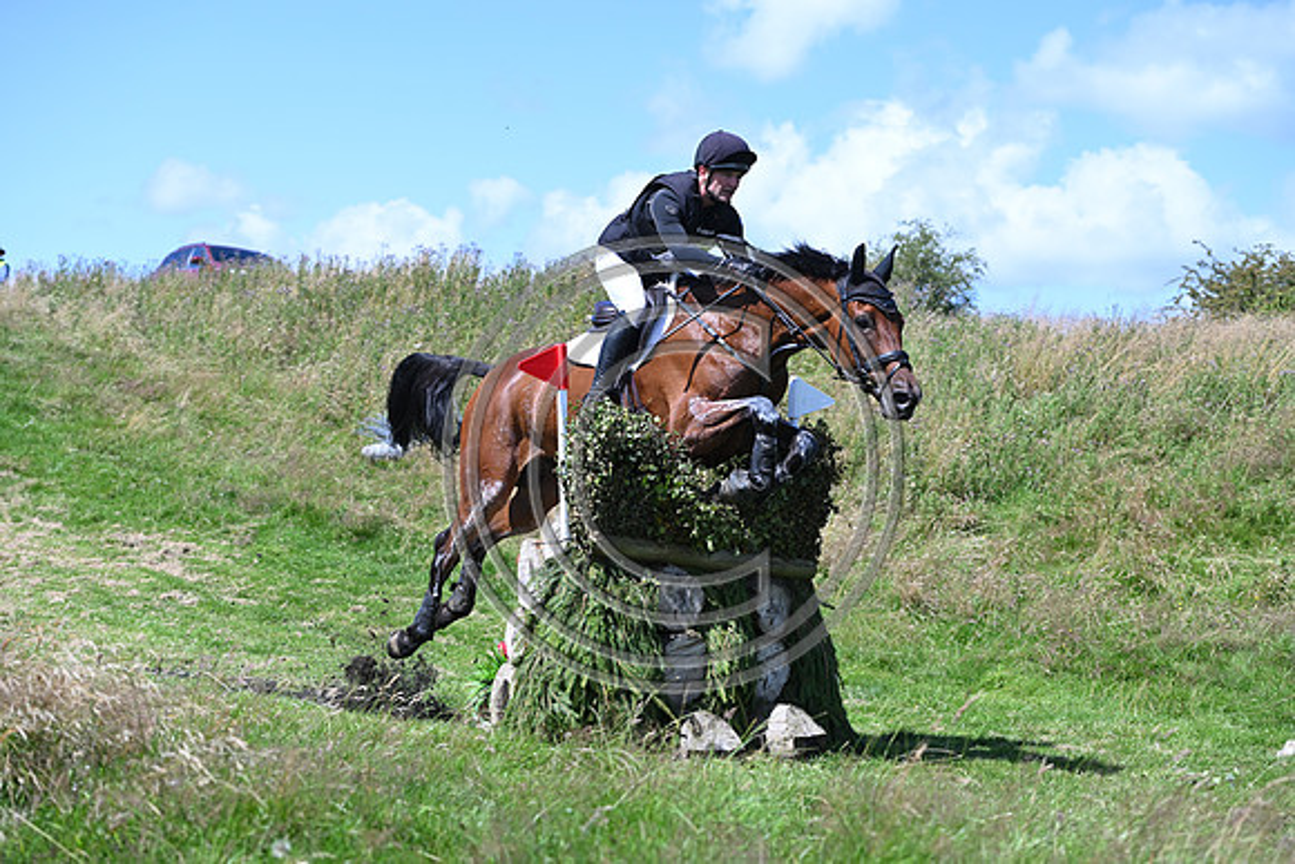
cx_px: 648
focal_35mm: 70
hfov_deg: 28.8
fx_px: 2519
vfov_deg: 19.5
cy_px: 432
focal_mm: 70
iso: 250
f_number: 4.5
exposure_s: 1/1250
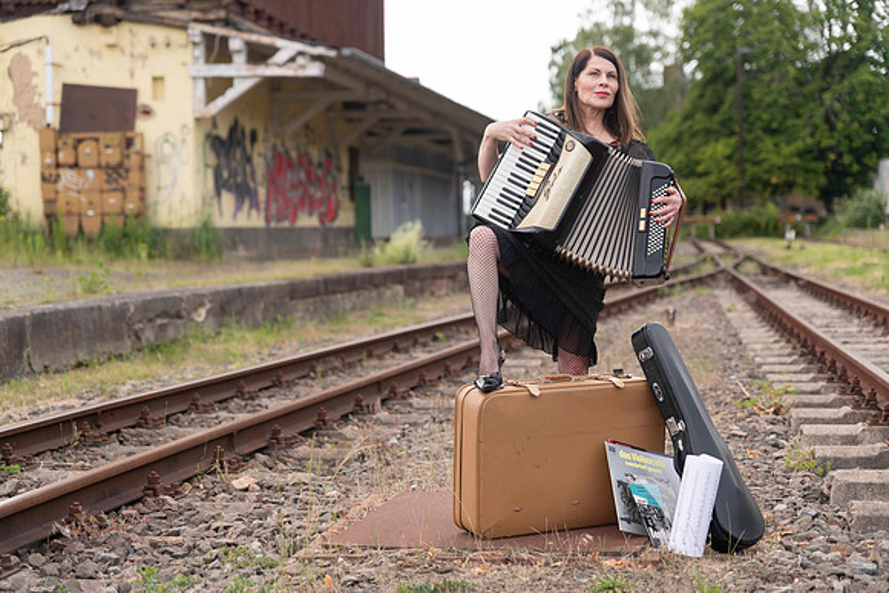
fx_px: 1680
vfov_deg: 20.0
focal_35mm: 68
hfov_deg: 29.6
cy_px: 296
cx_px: 444
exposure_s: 1/400
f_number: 2.8
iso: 64
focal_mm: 68
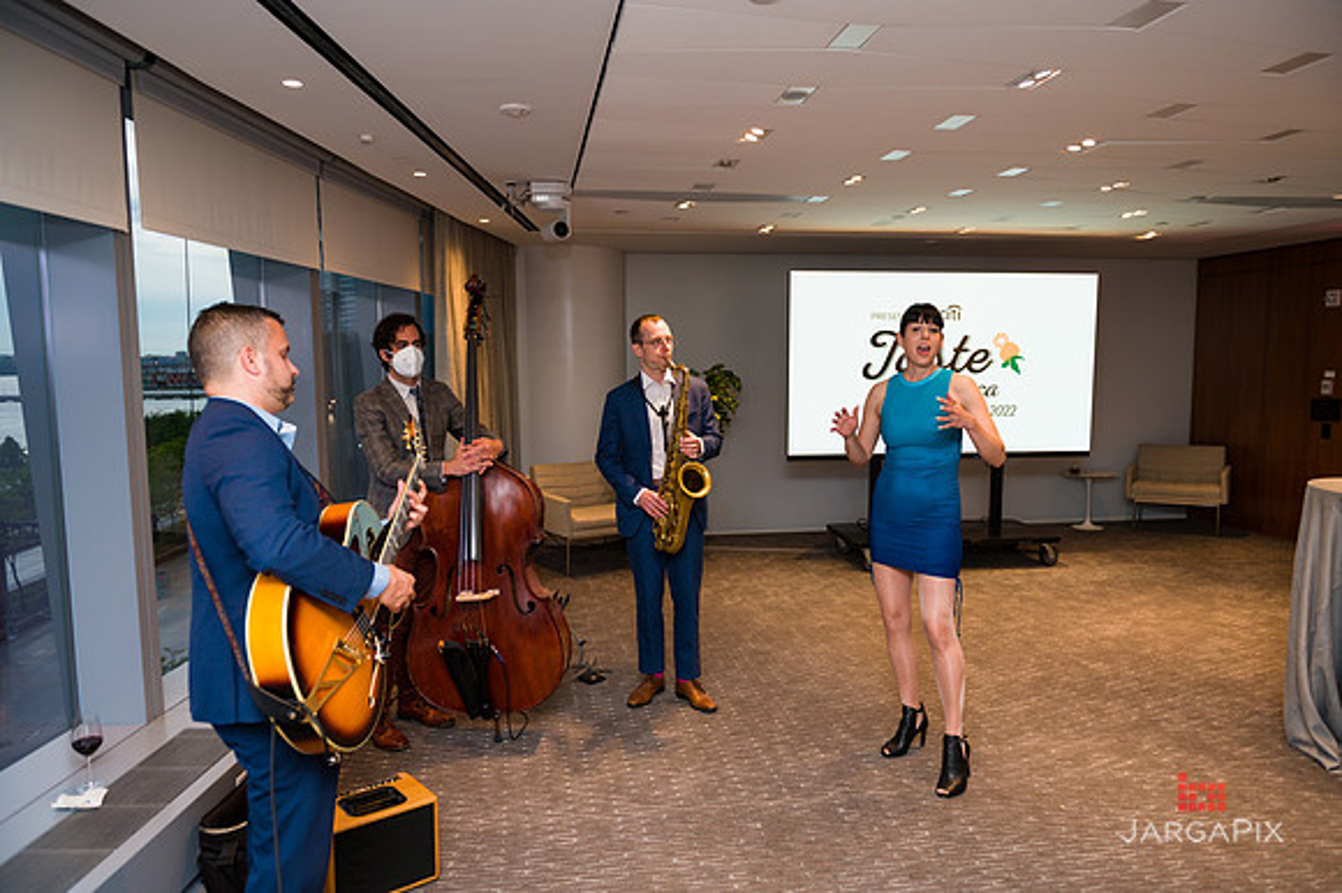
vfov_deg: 53.1
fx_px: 894
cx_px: 671
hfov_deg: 73.8
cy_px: 446
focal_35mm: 24
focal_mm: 24
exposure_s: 1/200
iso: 640
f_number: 4
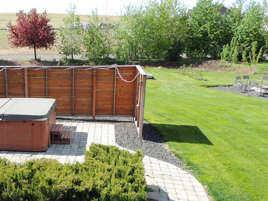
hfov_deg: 36.4
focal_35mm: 50
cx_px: 39
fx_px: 387
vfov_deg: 28.7
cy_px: 146
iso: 100
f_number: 3.1
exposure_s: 1/640
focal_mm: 4.9
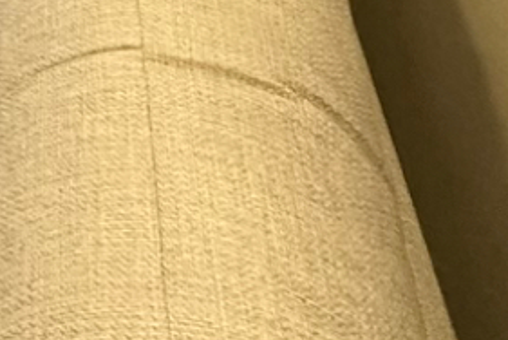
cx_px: -862
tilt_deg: -13.8
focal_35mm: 106
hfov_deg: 12.5
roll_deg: +0.3
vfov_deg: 9.7
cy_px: -713
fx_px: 1497
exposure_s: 1/100
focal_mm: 2.22
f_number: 2.2
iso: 200
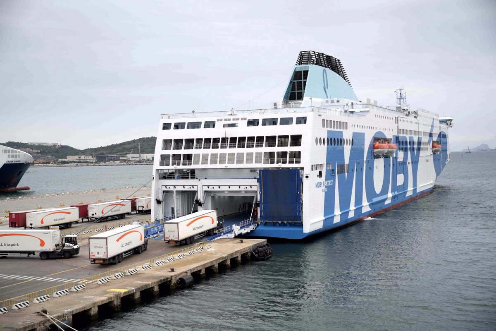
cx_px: 248
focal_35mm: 48
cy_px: 166
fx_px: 661
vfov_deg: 28.1
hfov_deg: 41.1
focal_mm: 48
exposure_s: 1/250
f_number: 4
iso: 100
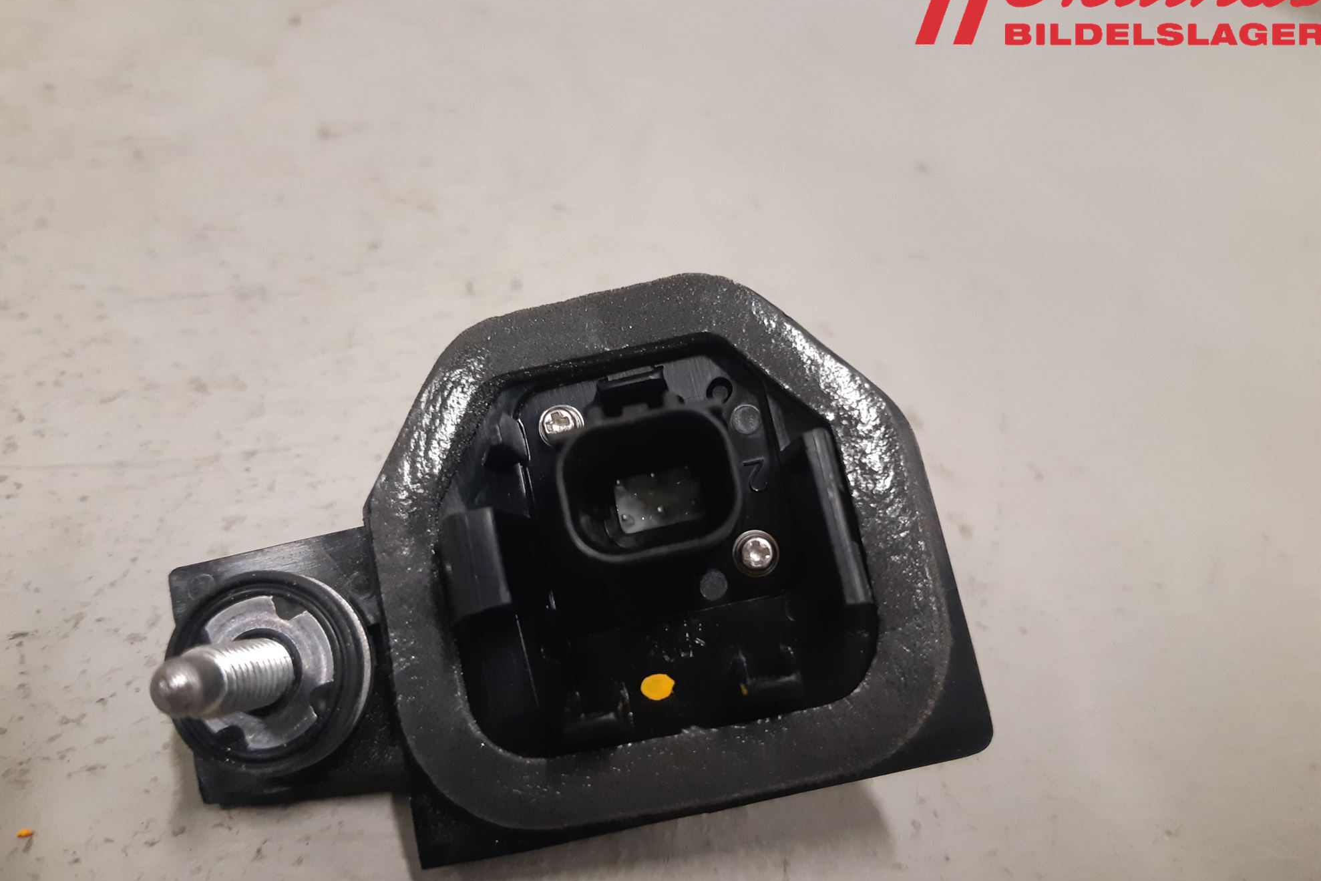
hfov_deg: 65.5
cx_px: 641
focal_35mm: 28
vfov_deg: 46.4
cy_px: 445
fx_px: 1027
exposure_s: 1/50
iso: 250
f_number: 1.7
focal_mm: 3.93
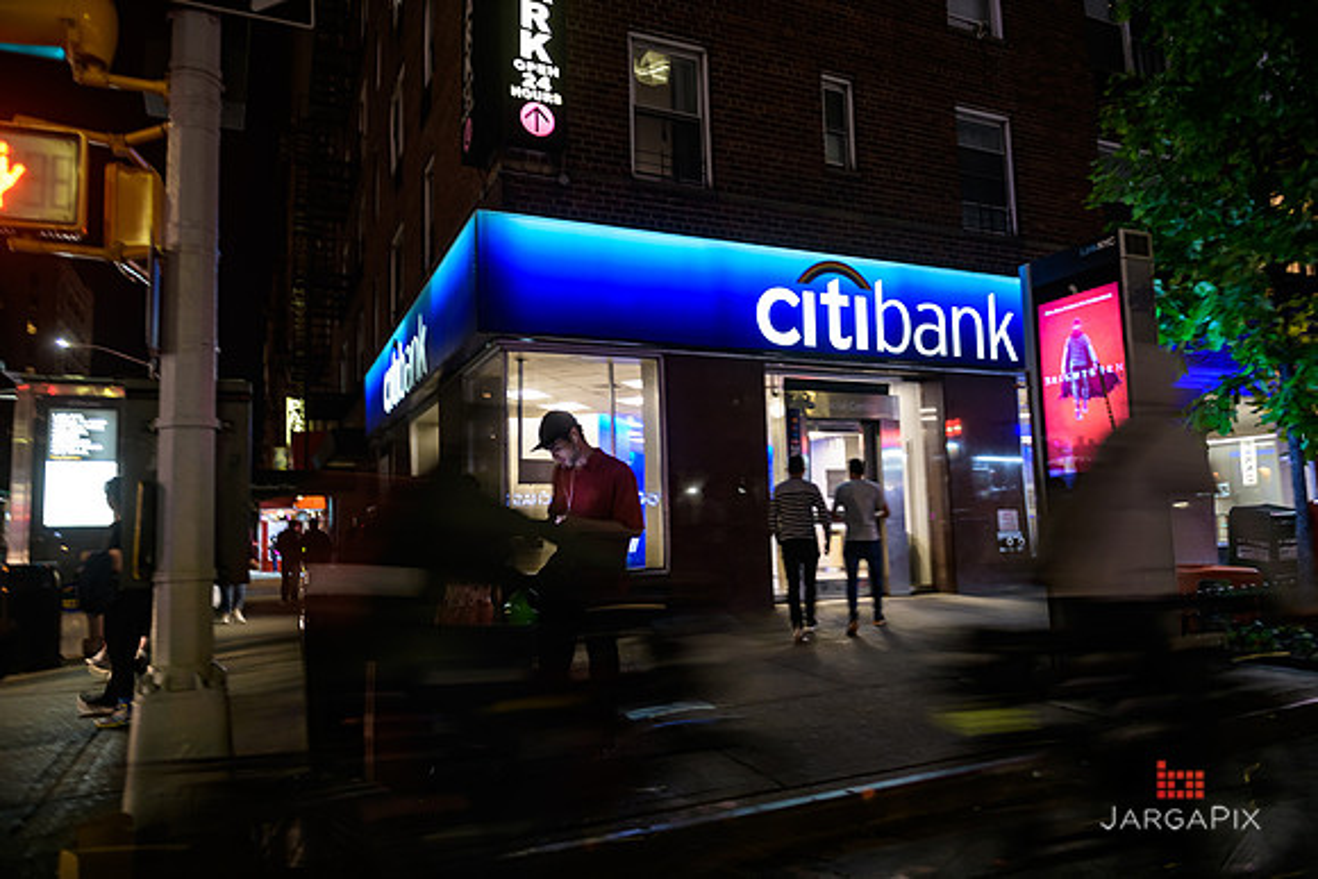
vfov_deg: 53.2
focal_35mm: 24
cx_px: 659
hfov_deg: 73.7
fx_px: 879
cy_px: 440
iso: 400
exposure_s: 1/15
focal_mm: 24
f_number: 3.2
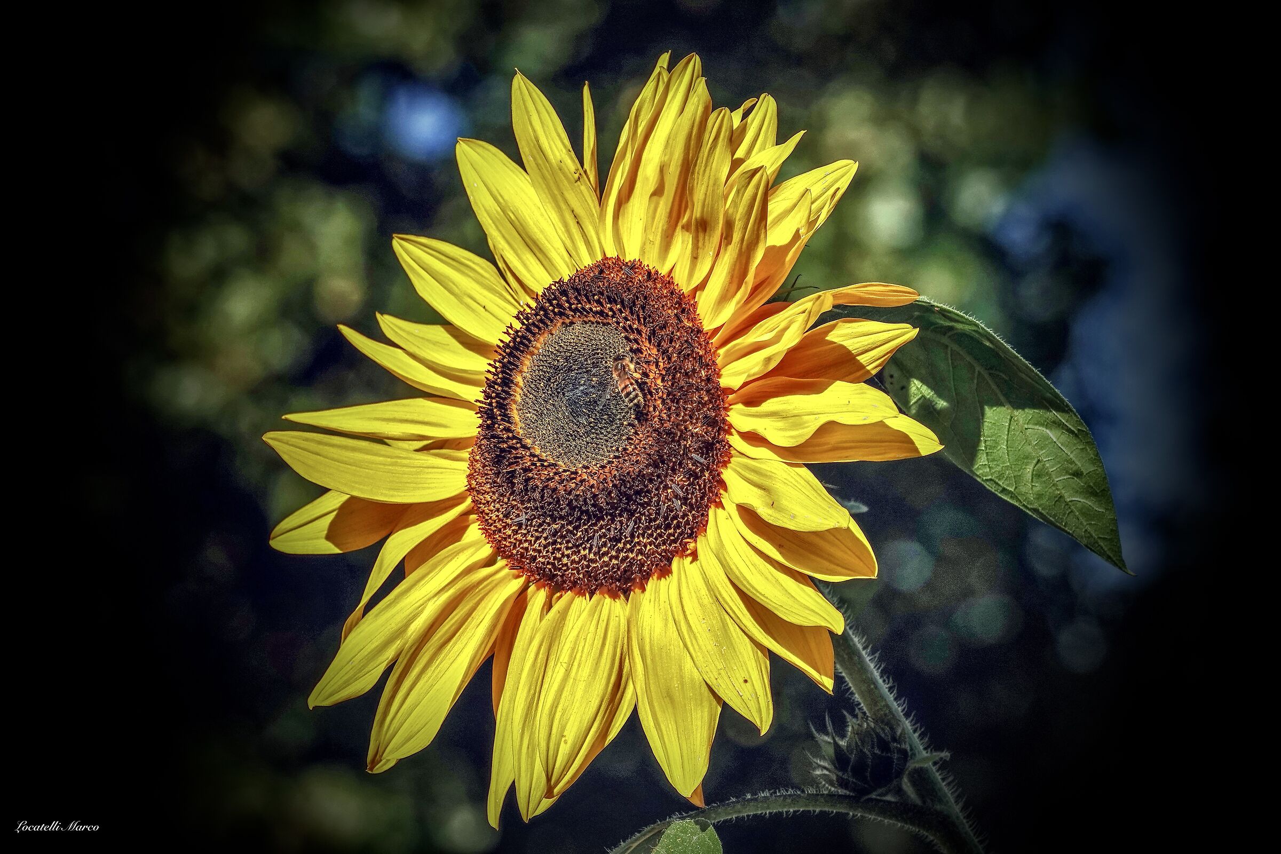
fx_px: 9109
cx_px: 640
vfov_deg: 5.4
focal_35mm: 256
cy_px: 427
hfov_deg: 8.0
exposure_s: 1/1000
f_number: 7.1
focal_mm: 93.9
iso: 100
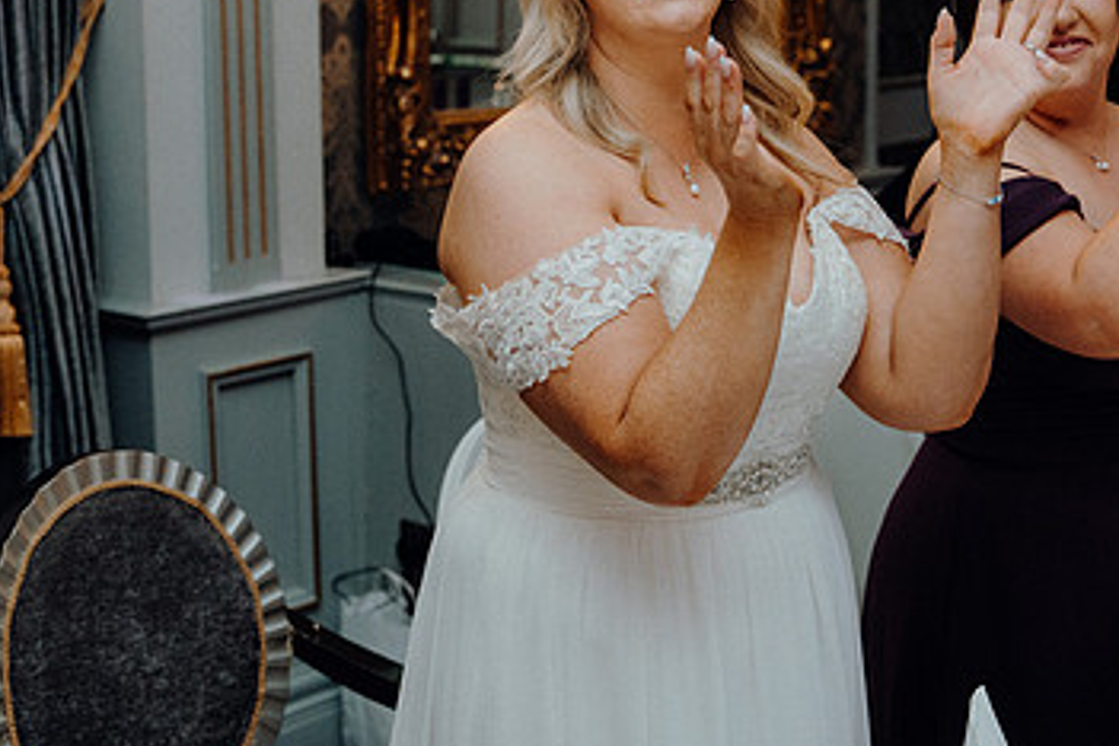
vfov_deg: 19.1
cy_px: 186
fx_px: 2207
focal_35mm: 71
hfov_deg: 28.5
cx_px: 583
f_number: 3.5
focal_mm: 43
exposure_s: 1/160
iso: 2500
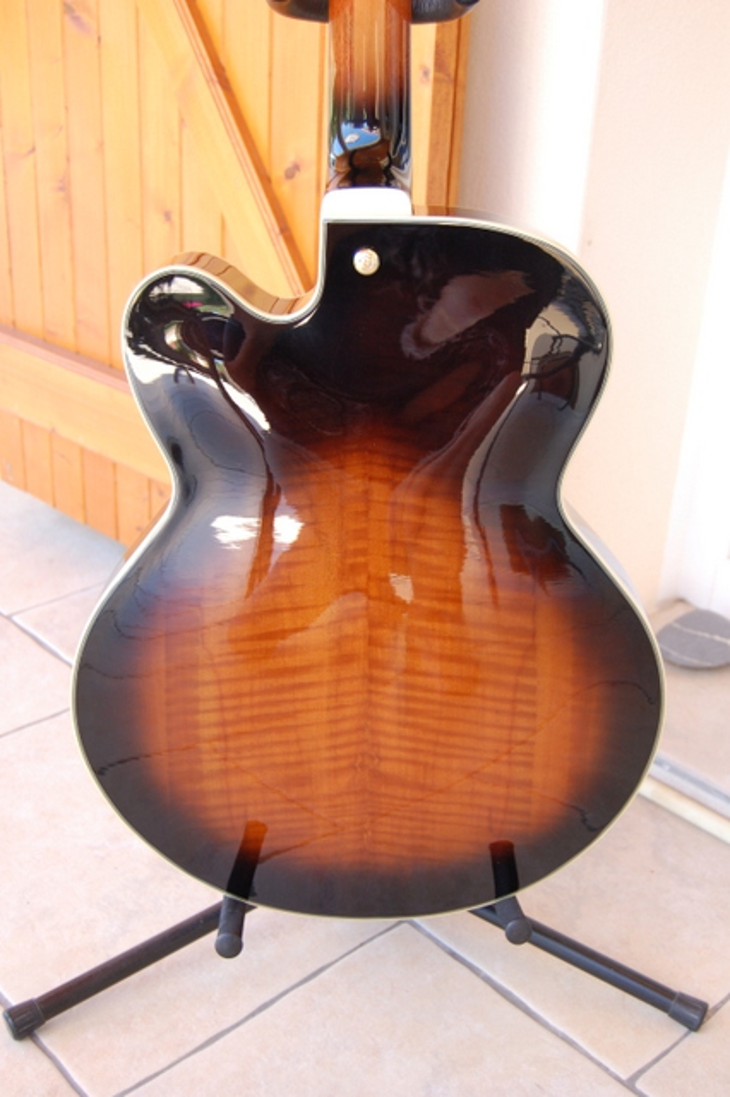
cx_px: 365
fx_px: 1279
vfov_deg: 46.4
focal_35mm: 42
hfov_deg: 31.9
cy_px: 548
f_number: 4.5
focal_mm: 28
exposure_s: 1/80
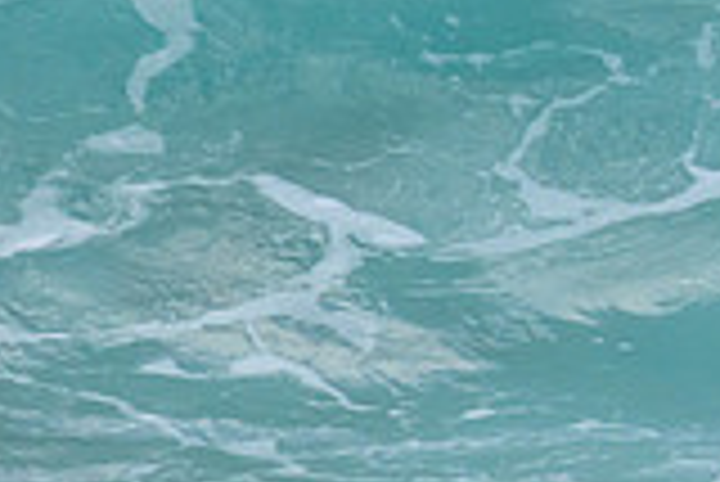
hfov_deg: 0.7
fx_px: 58051
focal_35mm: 2900
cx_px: 1296
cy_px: -7
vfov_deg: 0.5
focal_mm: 800
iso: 2200
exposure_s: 1/2000
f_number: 11
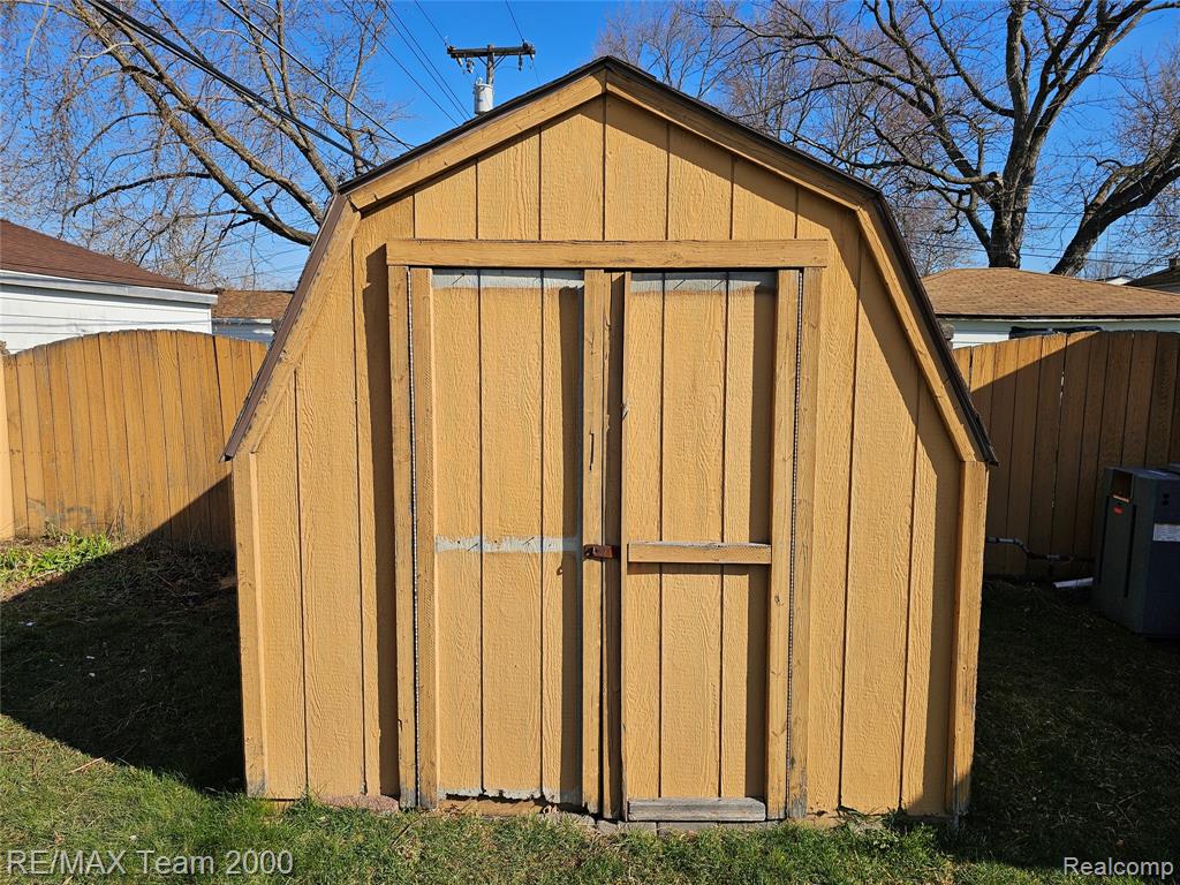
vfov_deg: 58.9
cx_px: 590
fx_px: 784
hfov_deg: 73.9
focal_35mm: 23
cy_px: 442
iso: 10
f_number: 1.7
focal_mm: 6.3
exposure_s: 1/932
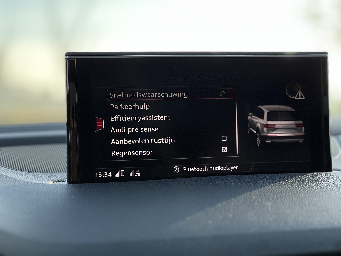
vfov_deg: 19.1
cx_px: 170
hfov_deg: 25.3
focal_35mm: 77
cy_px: 128
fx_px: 758
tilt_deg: -1.3
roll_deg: +0.4
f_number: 2.8
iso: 32
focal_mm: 9
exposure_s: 1/121
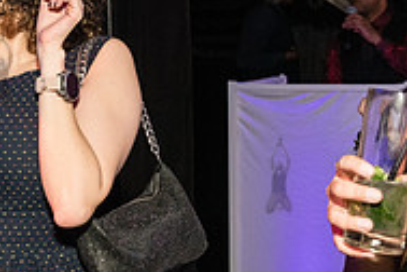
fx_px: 1074
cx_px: 0
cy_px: 70
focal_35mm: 95
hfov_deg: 20.8
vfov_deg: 14.3
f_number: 4.5
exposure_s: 1/160
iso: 5000
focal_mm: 31
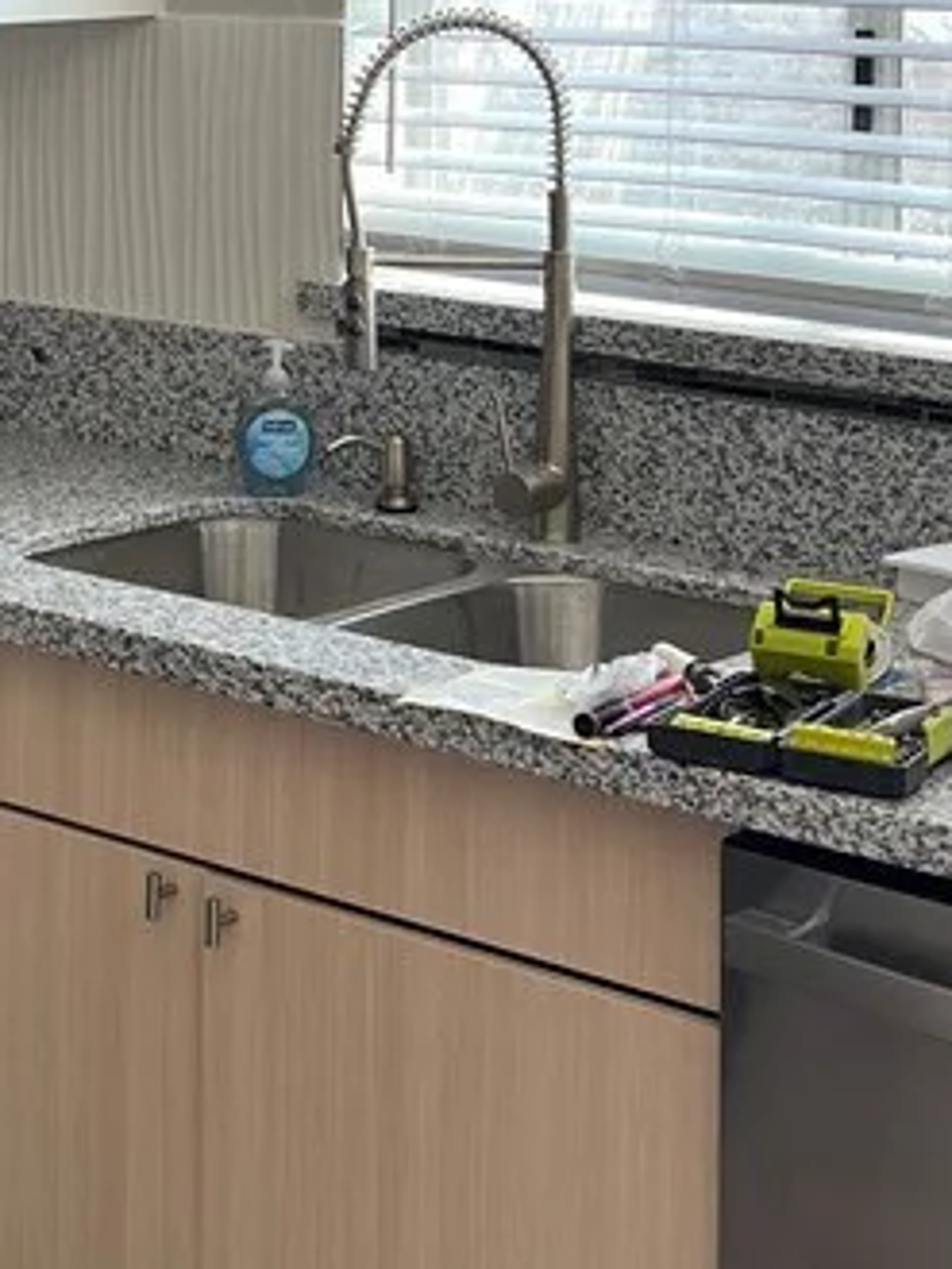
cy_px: 104
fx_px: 2968
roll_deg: -0.2
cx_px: 154
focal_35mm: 81
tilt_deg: -2.3
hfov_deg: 18.0
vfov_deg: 23.4
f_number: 1.5
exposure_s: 1/194
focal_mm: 5.7
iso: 40
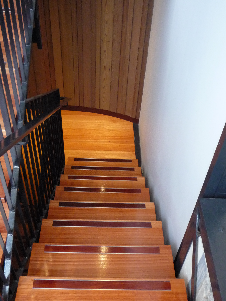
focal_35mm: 38
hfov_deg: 37.7
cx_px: 107
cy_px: 169
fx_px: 331
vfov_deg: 48.9
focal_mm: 5.2
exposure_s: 1/30
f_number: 3.3
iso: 400
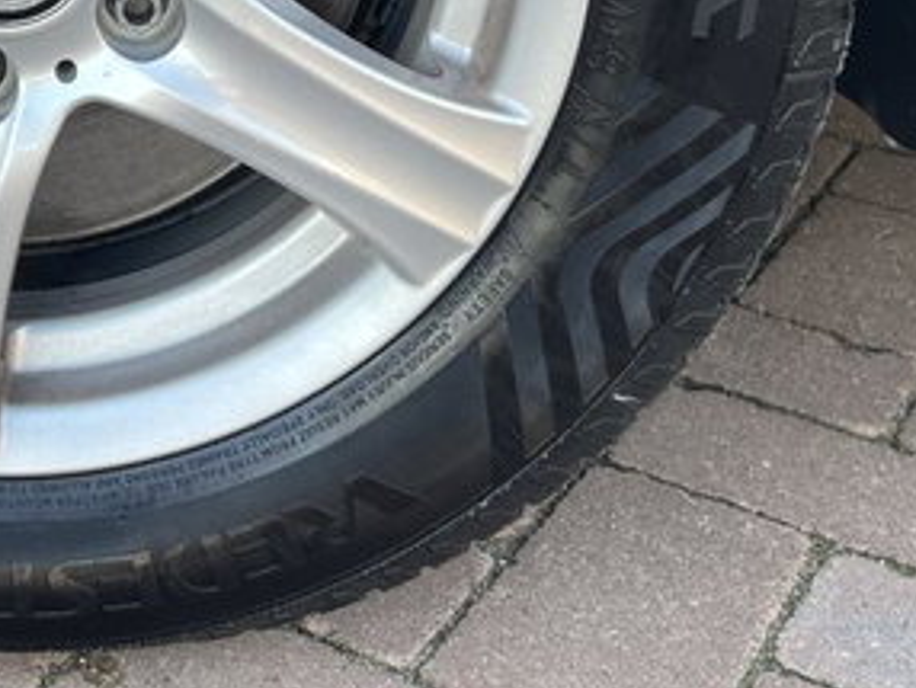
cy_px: -115
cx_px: 13
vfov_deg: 20.1
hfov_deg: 26.7
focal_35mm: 69
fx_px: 1827
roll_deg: -1.8
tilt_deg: -13.1
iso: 40
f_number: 1.6
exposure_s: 1/213
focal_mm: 5.1
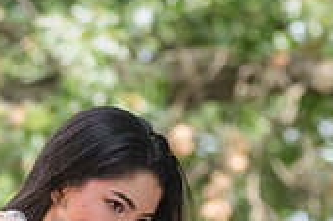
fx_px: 3826
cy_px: 314
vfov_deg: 3.3
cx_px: 75
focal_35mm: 414
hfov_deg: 5.0
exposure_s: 1/1600
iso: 2500
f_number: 4
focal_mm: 105
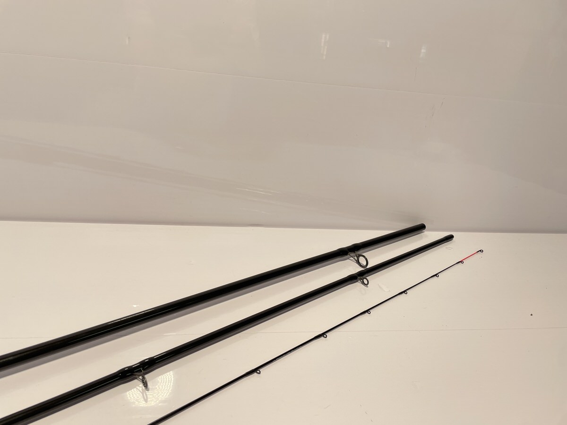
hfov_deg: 67.3
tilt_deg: -21.6
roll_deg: -5.3
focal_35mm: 26
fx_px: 426
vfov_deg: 53.1
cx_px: 284
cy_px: 212
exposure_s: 1/278
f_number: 1.6
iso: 32
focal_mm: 4.2
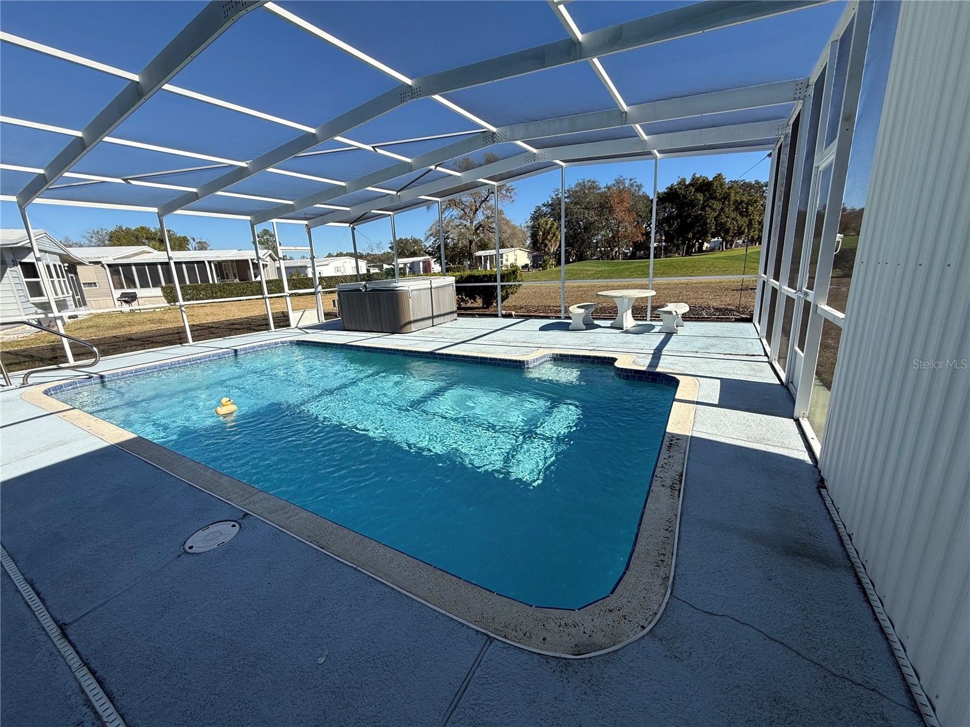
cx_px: 485
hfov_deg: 102.1
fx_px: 392
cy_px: 364
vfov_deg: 85.7
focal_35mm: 14
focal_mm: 2.22
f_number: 2.2
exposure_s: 1/1431
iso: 50
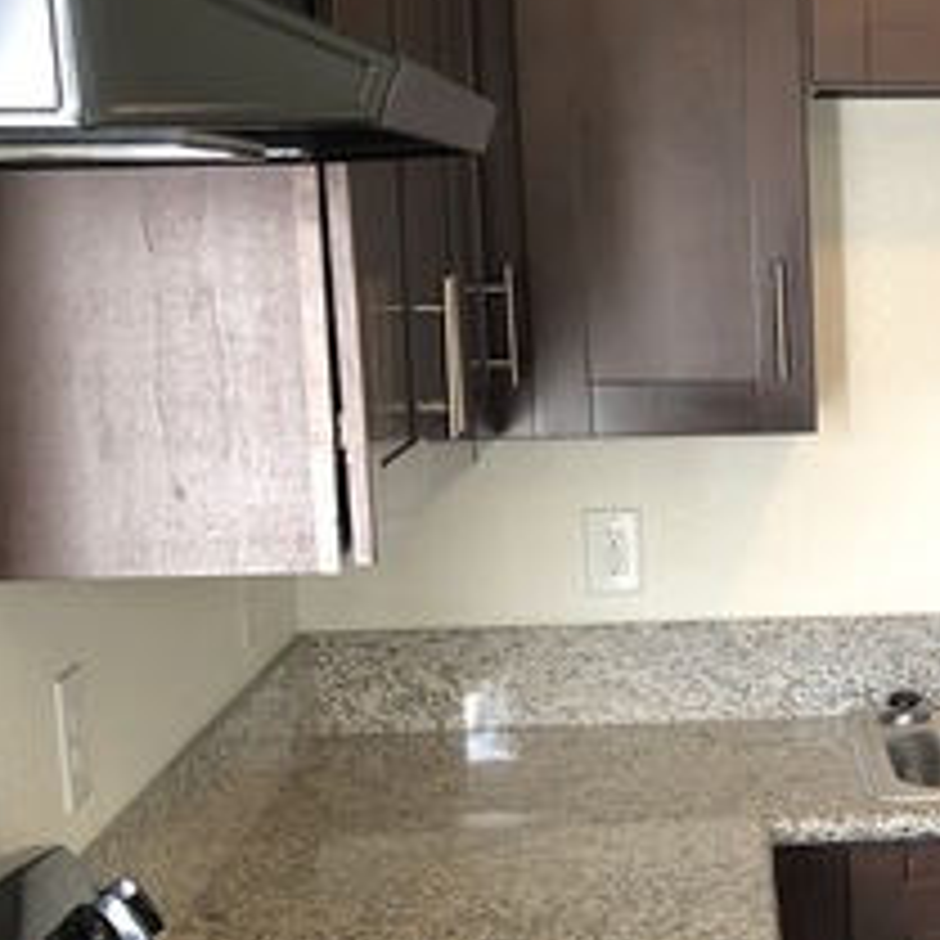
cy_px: 693
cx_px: 1059
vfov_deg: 21.7
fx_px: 2427
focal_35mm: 79
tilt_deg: -10.8
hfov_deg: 20.8
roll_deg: +0.1
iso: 40
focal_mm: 3.99
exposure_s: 1/15
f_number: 1.8
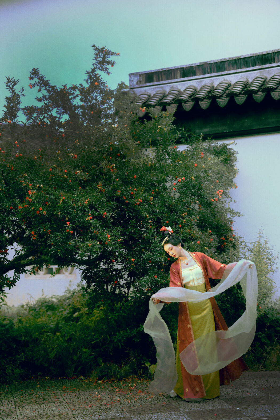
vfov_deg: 23.9
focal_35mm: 85
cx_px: 140
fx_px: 992
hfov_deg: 16.1
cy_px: 210
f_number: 2
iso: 250
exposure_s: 1/1600
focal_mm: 85
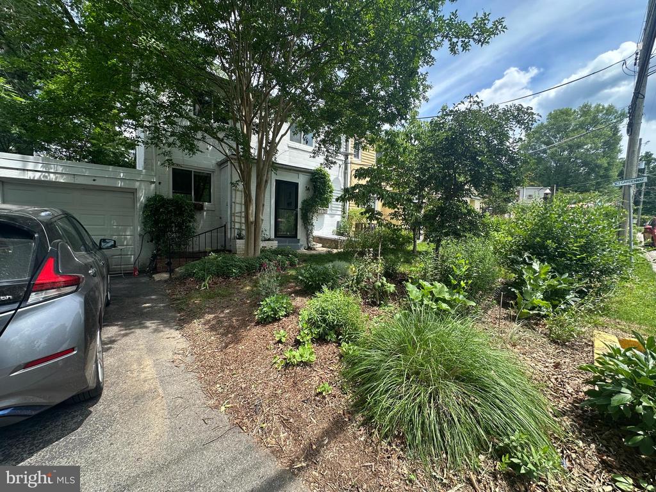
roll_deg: -2.1
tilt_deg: -3.4
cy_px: 246
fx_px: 265
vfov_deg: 85.7
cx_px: 328
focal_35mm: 14
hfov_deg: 102.1
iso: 40
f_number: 2.2
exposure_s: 1/489
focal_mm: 2.22
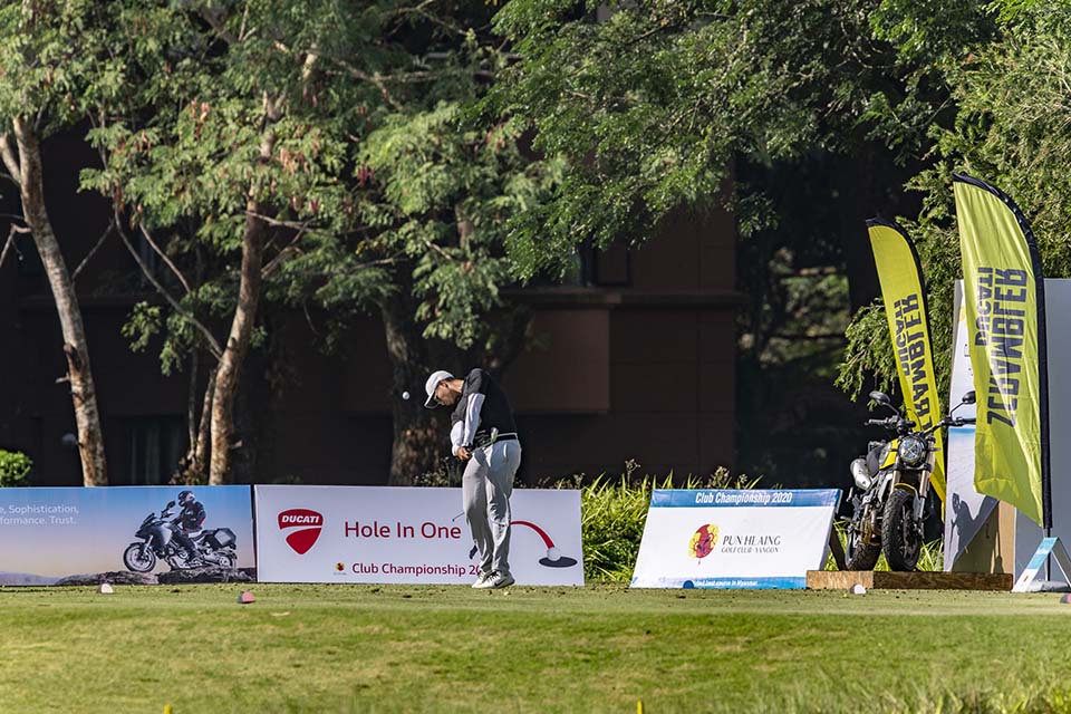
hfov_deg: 3.2
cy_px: 357
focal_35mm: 650
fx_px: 19336
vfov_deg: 2.1
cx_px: 536
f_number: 8
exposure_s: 1/1600
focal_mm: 650
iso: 400
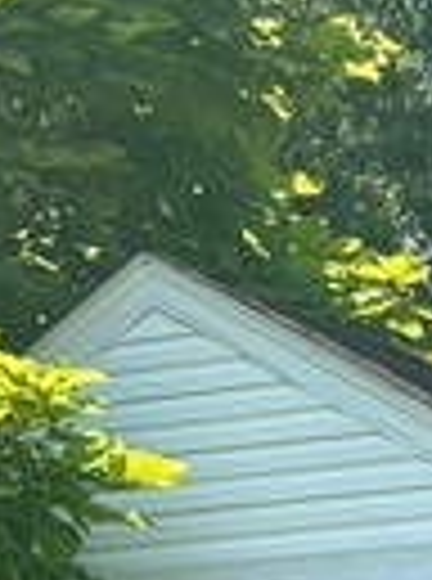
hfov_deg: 7.0
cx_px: 738
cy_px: 1308
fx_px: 3462
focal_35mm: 207
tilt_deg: -3.8
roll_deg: +1.0
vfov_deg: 8.8
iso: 50
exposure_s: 1/1587
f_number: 1.6
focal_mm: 5.96
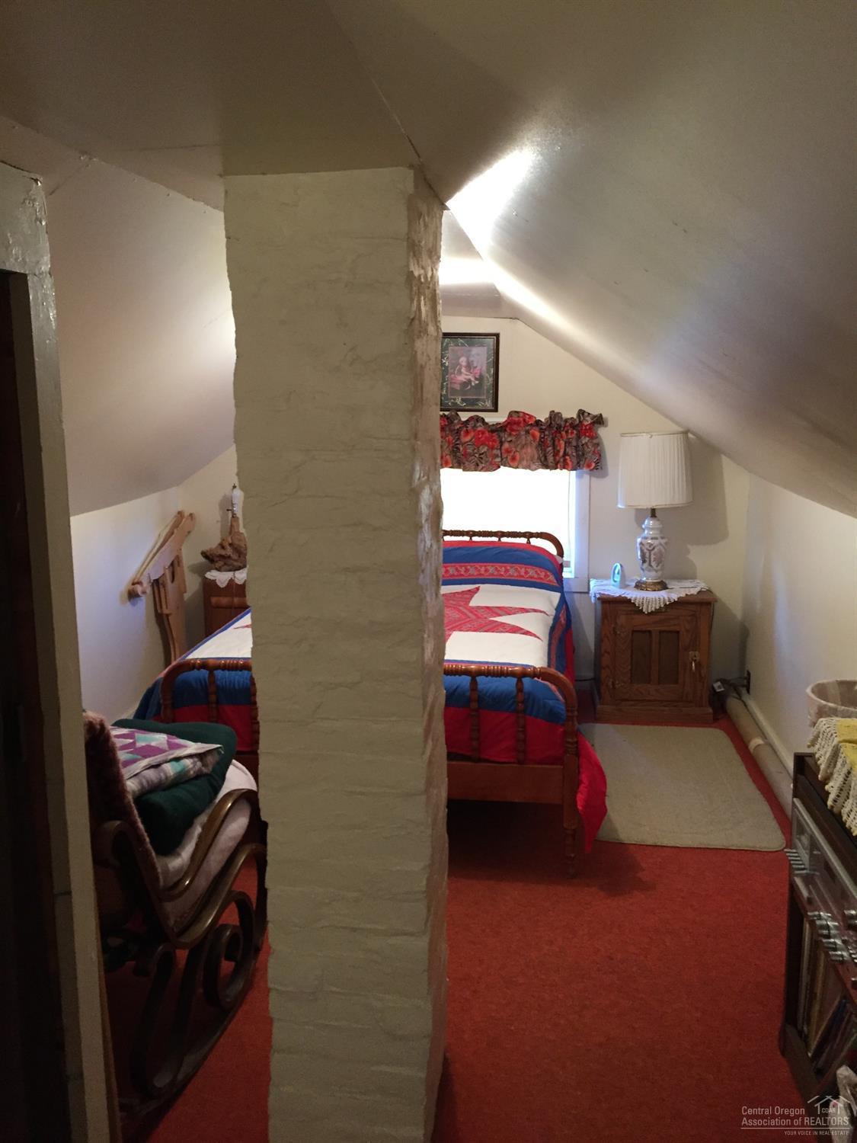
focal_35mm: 29
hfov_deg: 48.2
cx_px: 428
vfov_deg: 61.7
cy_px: 572
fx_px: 957
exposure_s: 1/30
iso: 200
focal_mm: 4.15
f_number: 2.2
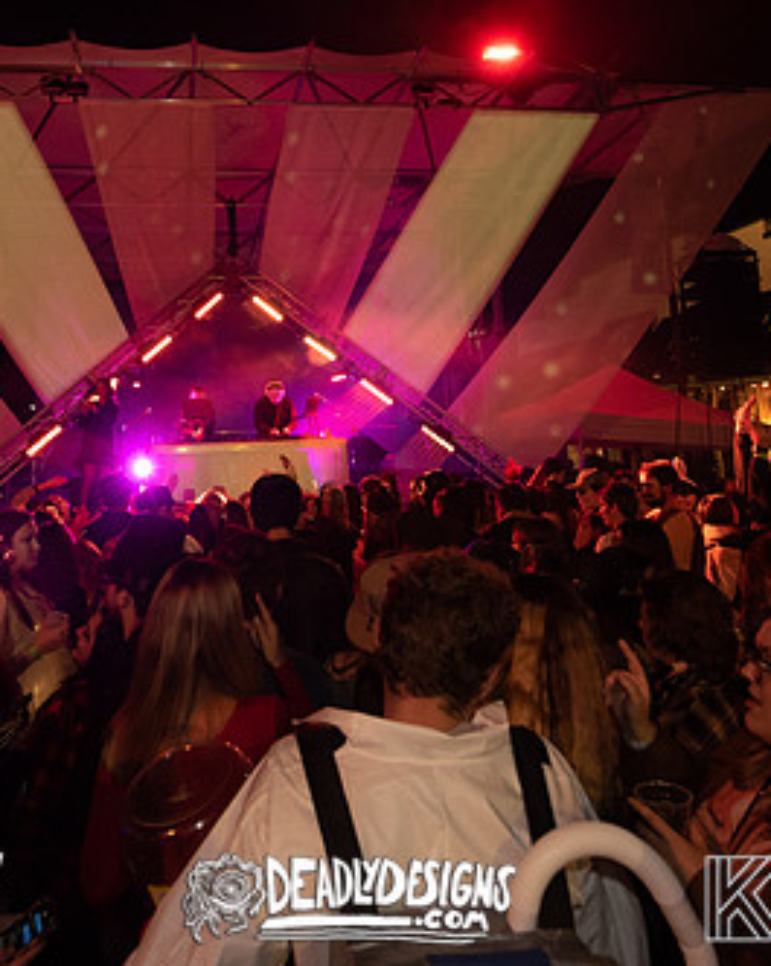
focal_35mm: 27
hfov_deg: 52.3
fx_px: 771
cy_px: 340
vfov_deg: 62.9
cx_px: 267
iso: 2000
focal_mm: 14
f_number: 3.5
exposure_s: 1/60
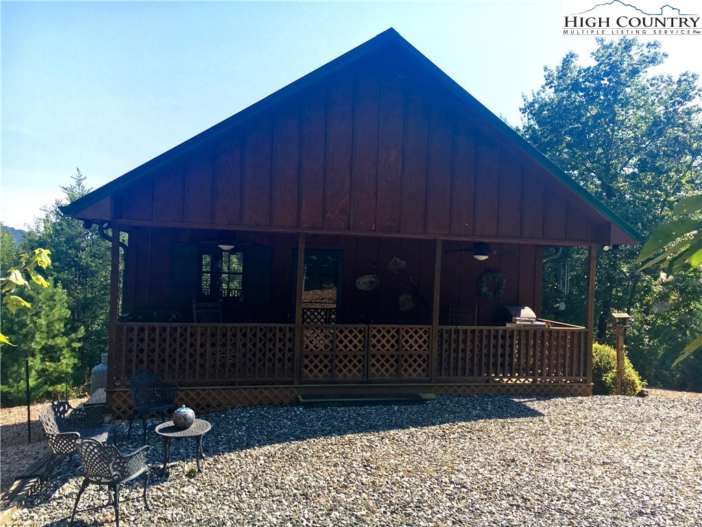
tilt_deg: +1.4
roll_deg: -2.7
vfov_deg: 48.2
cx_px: 351
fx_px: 588
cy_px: 264
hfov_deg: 61.7
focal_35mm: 29
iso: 25
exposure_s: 1/927
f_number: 2.2
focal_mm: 4.15
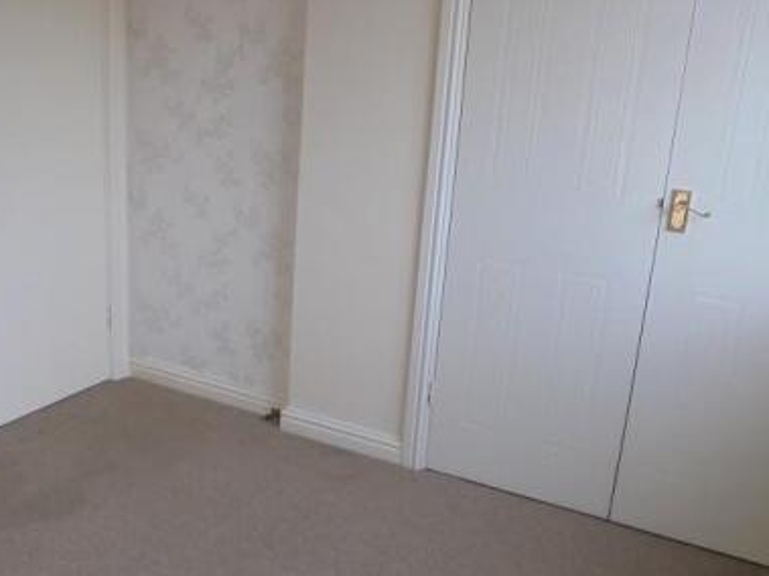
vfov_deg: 35.8
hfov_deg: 46.5
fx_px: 888
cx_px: 305
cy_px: 342
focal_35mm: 40
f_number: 3.5
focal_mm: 4.6
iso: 100
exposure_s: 1/40
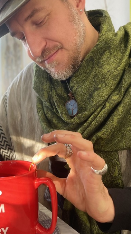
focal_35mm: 43
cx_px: 74
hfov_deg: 27.7
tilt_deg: -3.9
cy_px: 107
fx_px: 266
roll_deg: +1.3
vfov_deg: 47.3
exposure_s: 1/60
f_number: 1.6
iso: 320
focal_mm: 5.1
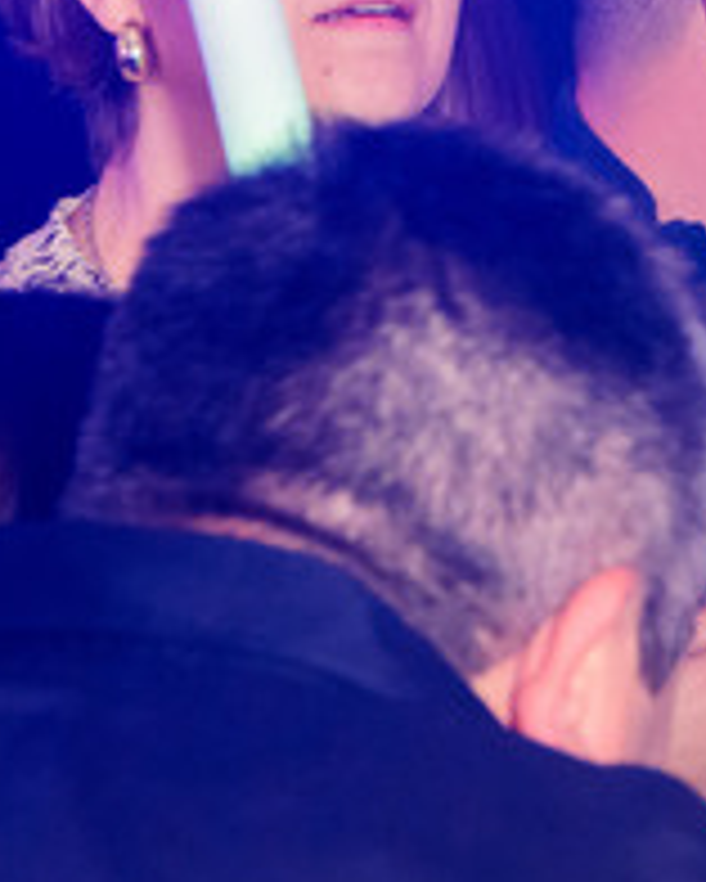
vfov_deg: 10.5
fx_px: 4802
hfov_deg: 8.2
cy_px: 497
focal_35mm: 184
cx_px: 1057
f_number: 3.5
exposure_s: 1/40
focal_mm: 40
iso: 3200
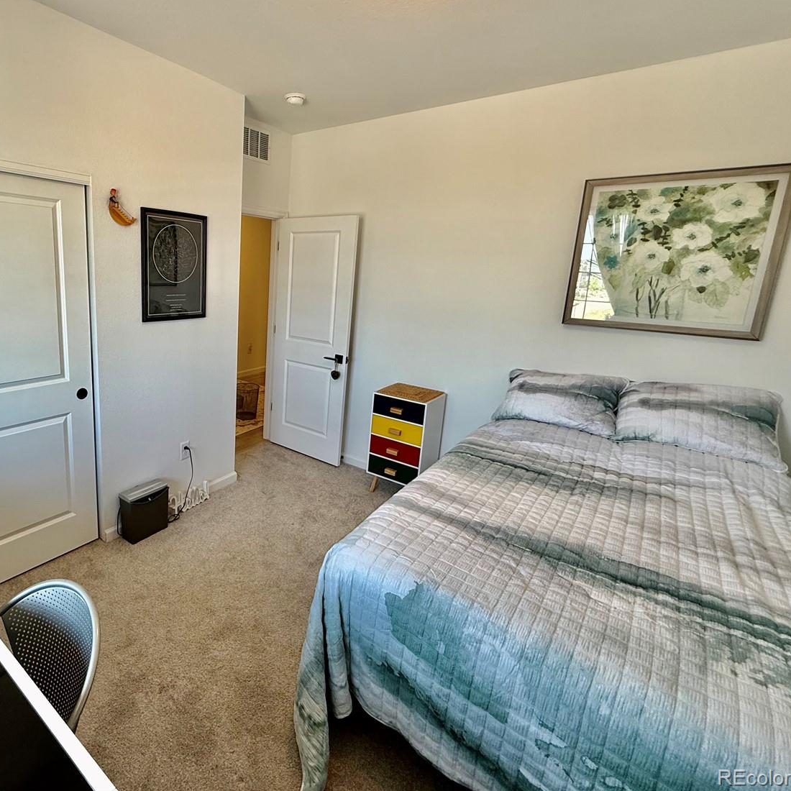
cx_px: 259
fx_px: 465
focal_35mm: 18
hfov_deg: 77.9
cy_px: 361
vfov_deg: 80.5
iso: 125
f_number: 2.2
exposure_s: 1/120
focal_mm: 2.22
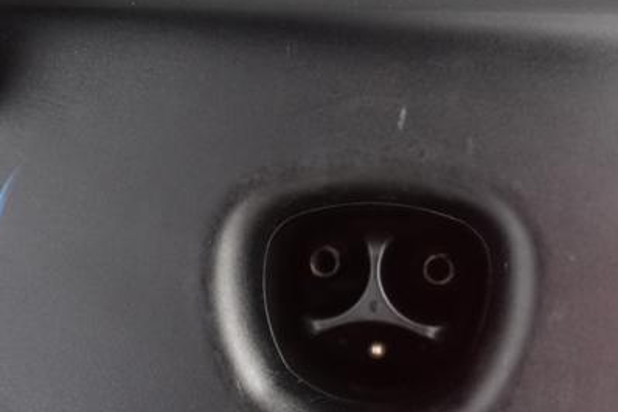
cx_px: 373
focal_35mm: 45
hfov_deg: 43.4
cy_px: 299
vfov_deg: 29.5
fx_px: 772
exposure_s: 1/60
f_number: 2.8
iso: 4000
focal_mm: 28
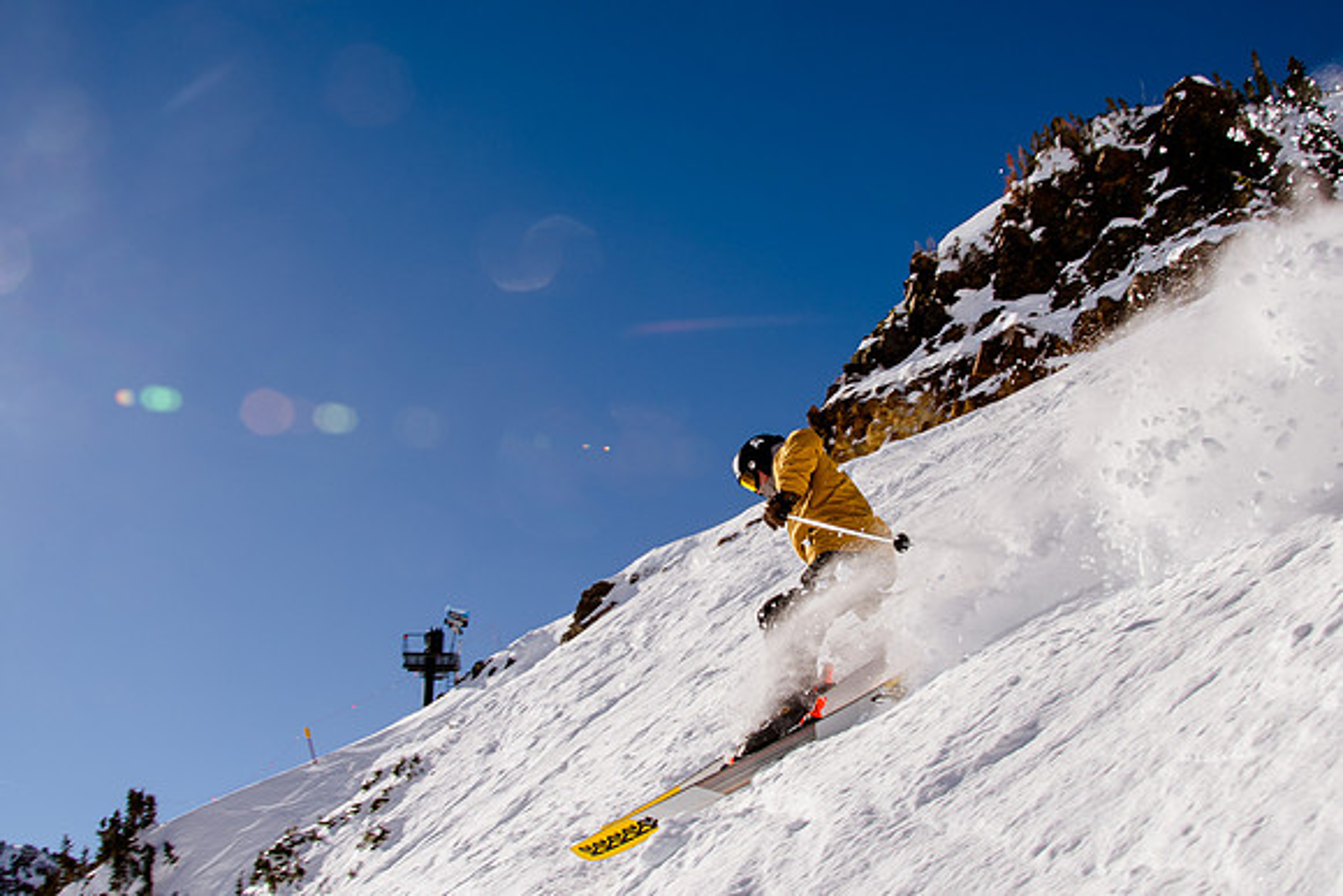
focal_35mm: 33
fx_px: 1231
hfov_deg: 57.1
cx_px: 758
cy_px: 434
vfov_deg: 40.0
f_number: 10
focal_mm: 18
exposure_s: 1/500
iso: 160
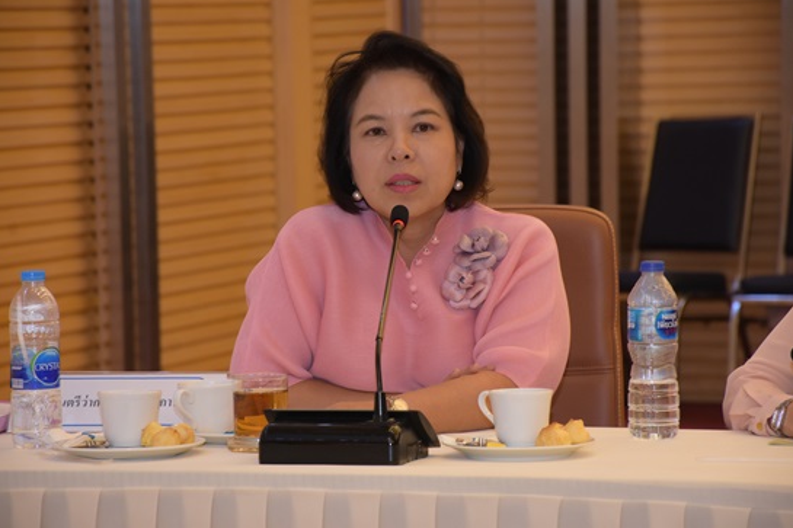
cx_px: 399
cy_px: 263
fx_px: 4668
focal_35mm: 212
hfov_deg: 9.7
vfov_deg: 6.5
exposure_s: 1/80
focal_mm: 140
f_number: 7.1
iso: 1250
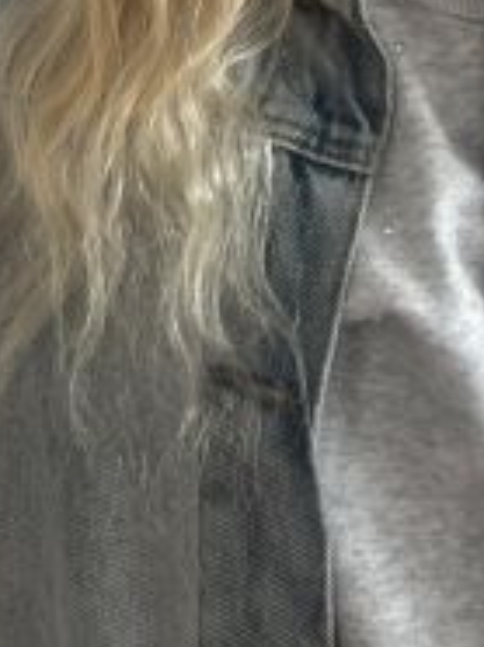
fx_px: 1570
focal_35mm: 84
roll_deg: +2.2
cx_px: 463
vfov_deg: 19.7
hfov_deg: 17.2
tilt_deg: -9.1
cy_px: -365
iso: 80
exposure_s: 1/100
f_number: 1.5
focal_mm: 5.7
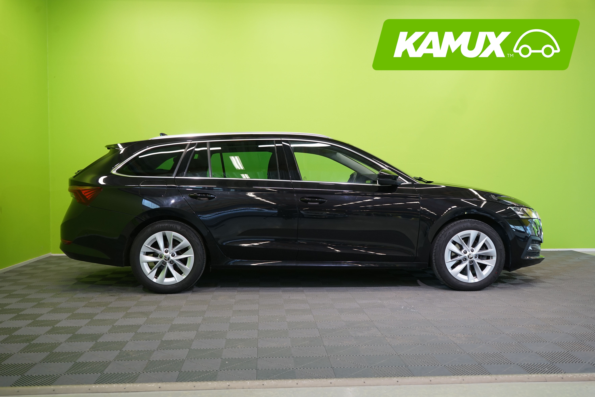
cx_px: 298
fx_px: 562
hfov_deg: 55.8
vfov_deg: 38.9
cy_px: 198
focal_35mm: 34
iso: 500
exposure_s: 1/30
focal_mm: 34
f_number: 6.3
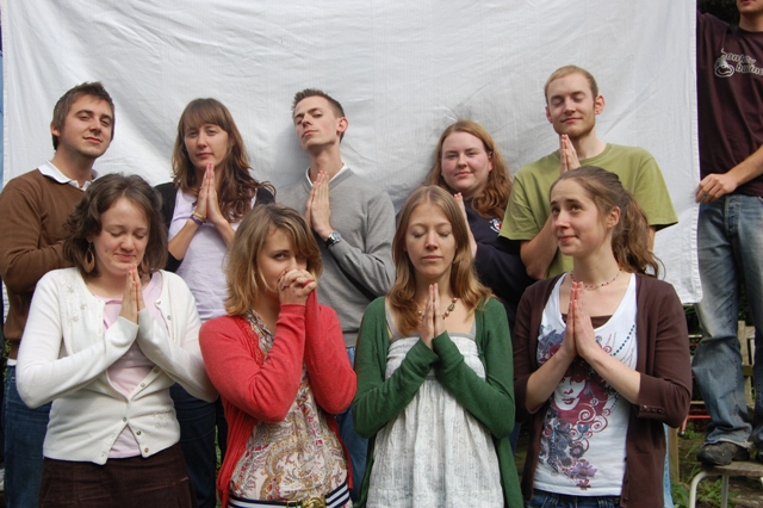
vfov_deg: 29.8
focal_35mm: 45
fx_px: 953
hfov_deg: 43.6
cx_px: 382
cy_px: 254
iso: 200
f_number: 8
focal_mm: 30
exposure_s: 1/250
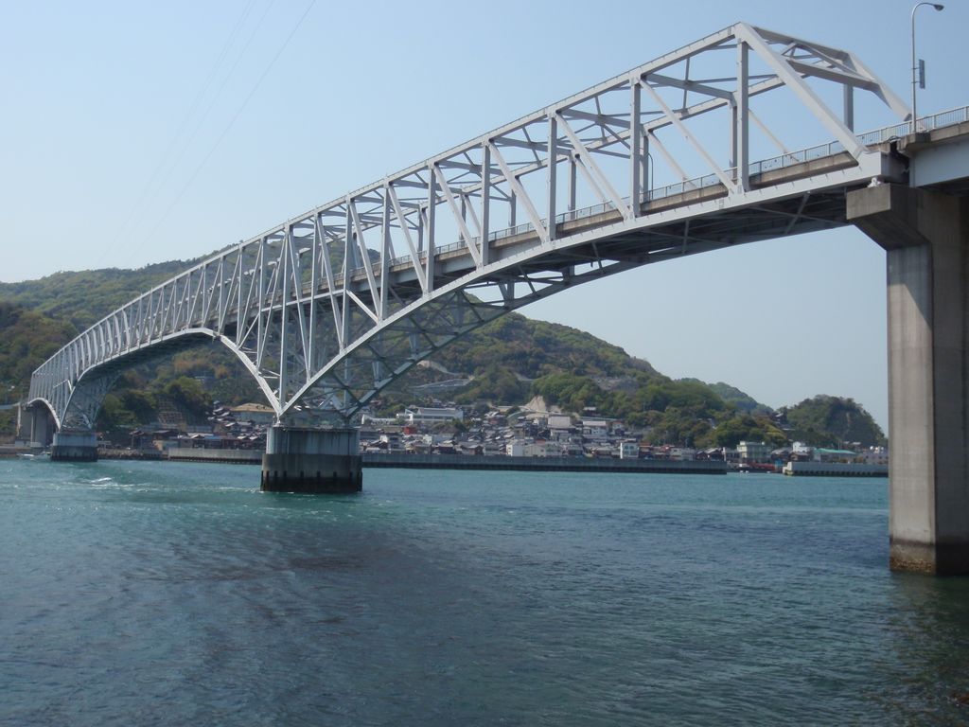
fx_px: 1008
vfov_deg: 39.7
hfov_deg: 51.4
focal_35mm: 36
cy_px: 364
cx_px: 484
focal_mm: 6.53
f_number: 5
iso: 64
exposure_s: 1/500
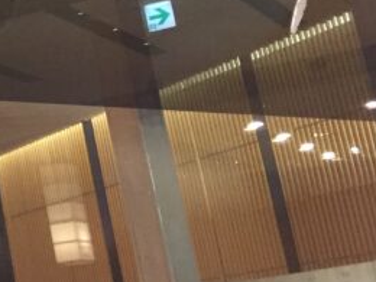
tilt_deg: +17.2
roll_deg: +4.3
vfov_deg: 12.8
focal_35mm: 114
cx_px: -327
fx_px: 1238
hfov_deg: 14.8
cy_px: -10
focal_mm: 4.15
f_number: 2.2
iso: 160
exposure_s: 1/30
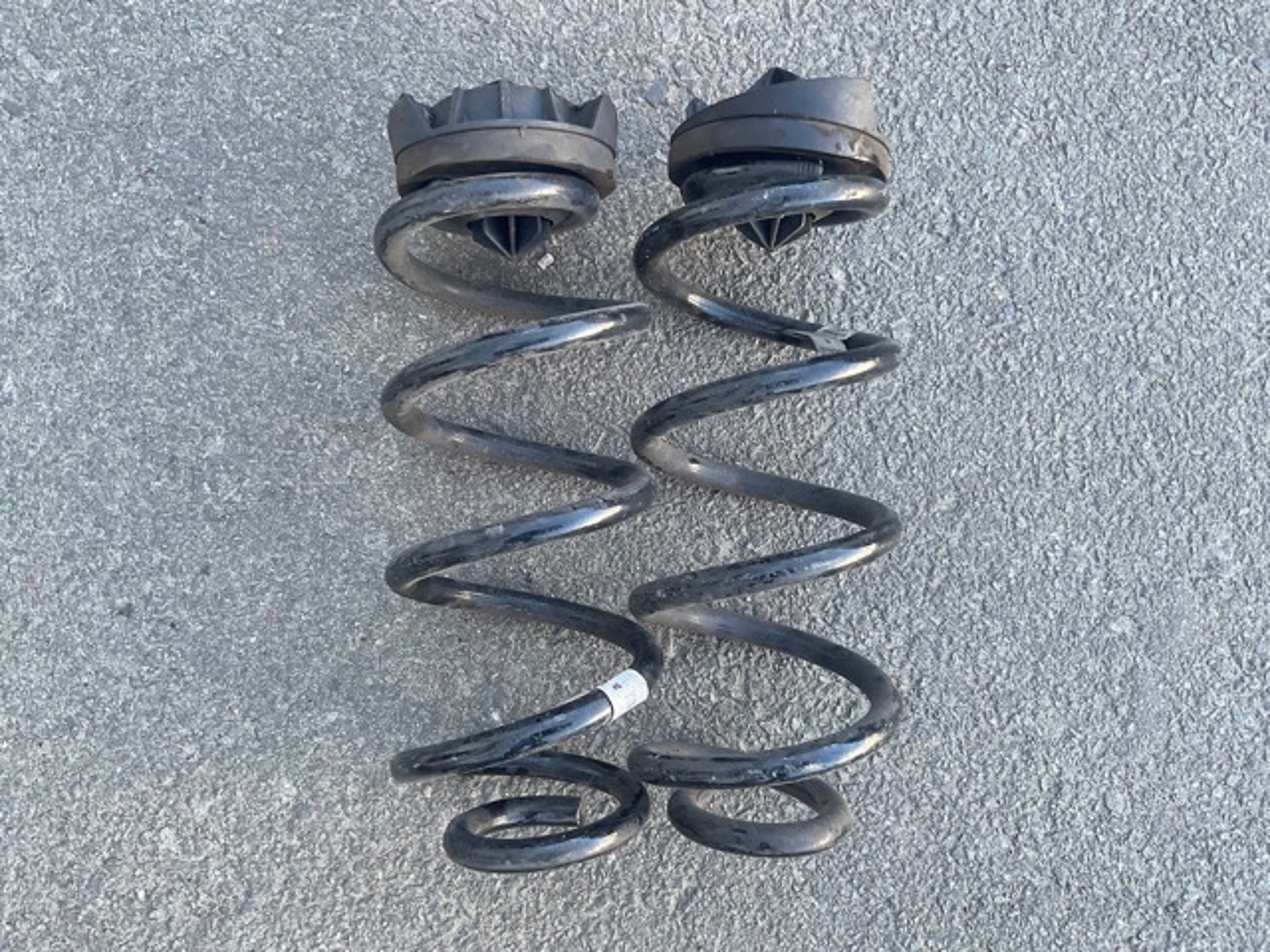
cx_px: 635
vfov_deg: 48.2
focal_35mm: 29
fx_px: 1064
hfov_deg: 61.7
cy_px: 476
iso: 40
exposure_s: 1/122
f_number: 1.8
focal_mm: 3
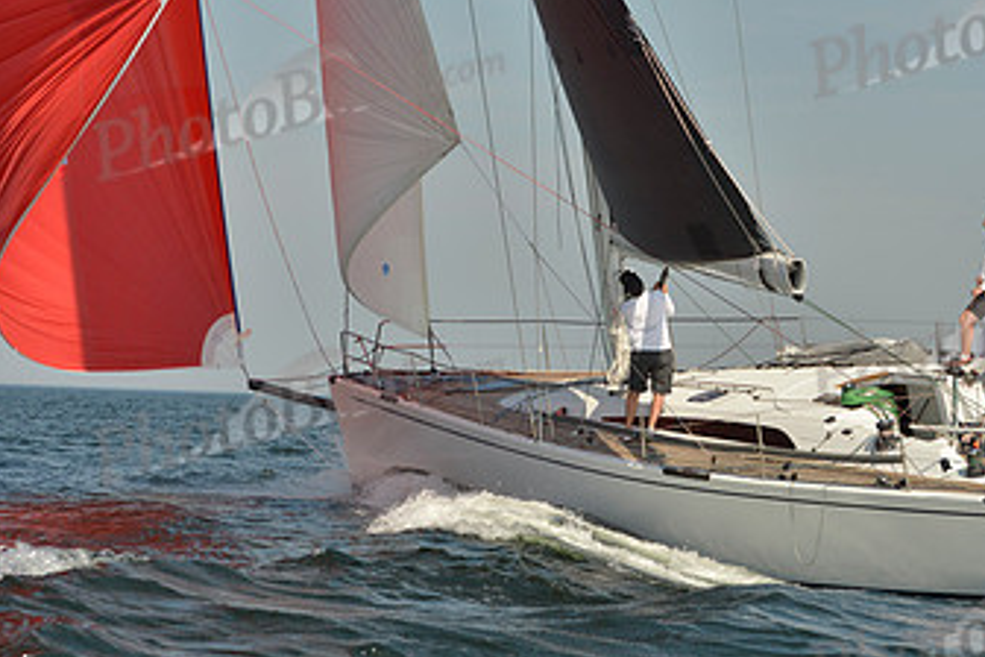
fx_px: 3310
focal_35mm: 121
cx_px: 660
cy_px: 216
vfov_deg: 11.3
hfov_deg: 16.9
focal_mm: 70
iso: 200
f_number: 5.6
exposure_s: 1/2000
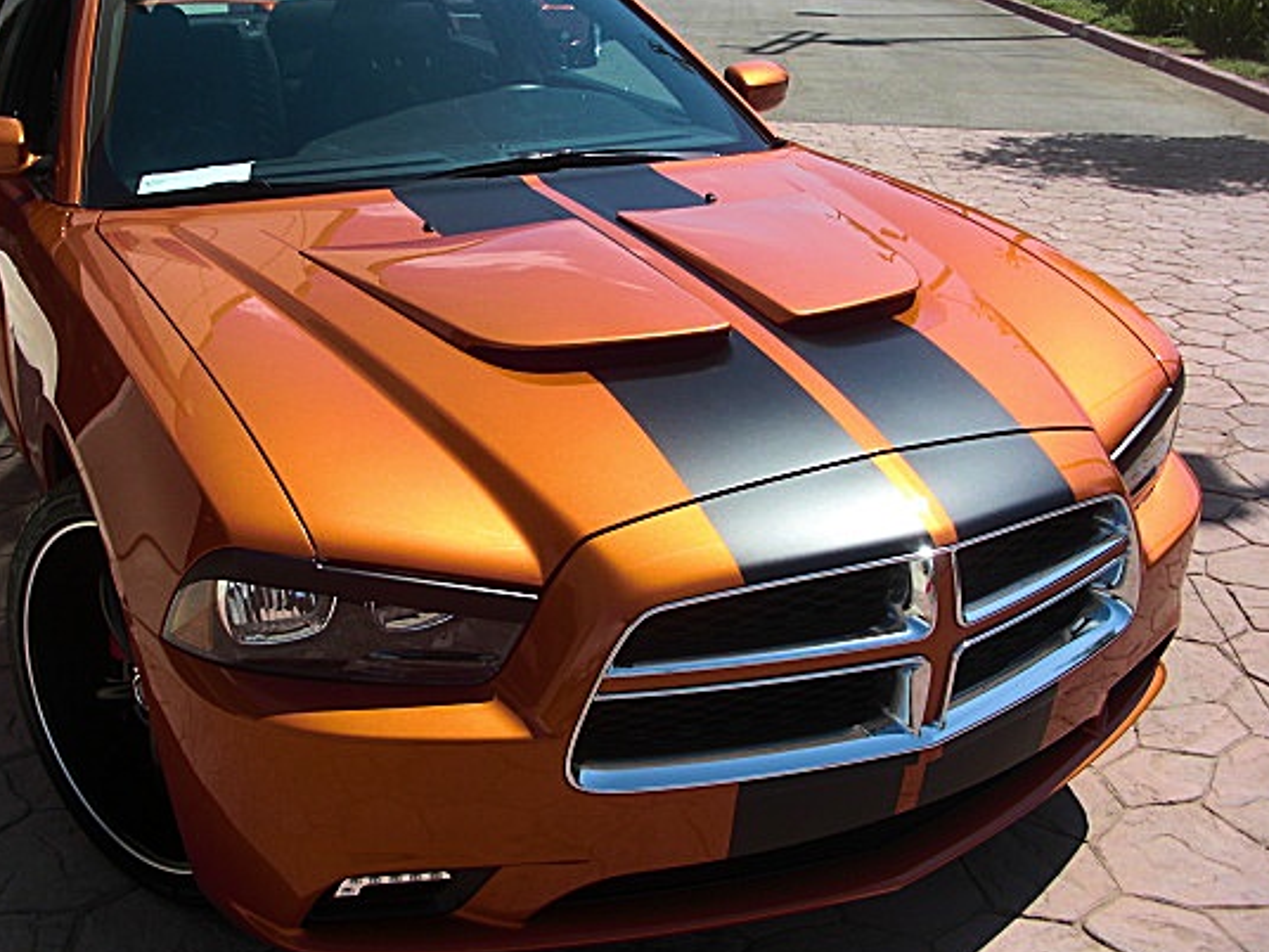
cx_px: 540
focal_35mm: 43
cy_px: 417
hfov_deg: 43.7
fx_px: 1576
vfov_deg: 33.6
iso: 50
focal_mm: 6.3
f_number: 7.9
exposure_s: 1/125
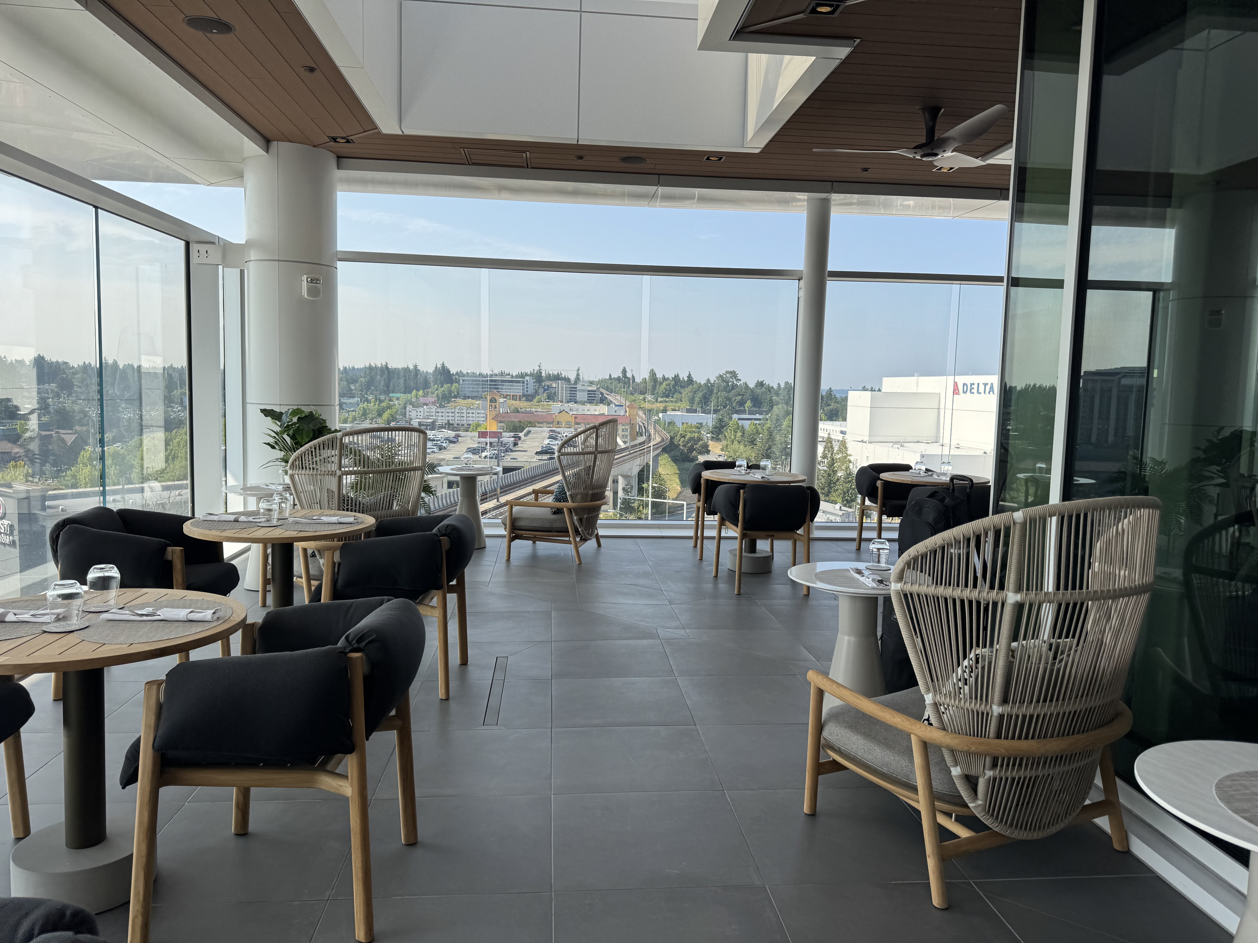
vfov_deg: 56.8
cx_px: 629
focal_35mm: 24
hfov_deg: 71.6
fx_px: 872
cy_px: 472
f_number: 1.78
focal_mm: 6.76
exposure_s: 1/2710
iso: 80
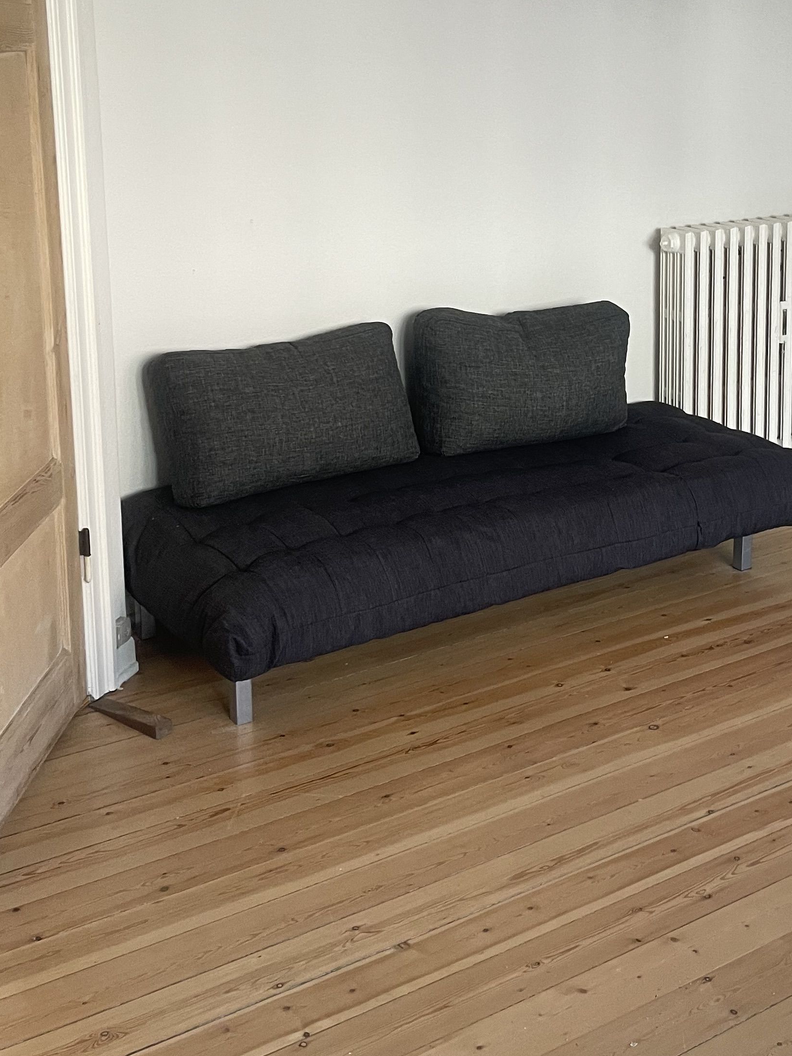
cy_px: 262
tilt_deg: -9.1
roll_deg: -0.1
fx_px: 1464
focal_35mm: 48
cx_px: 590
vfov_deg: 38.6
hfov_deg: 29.8
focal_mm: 4.2
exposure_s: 1/72
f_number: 1.6
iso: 125
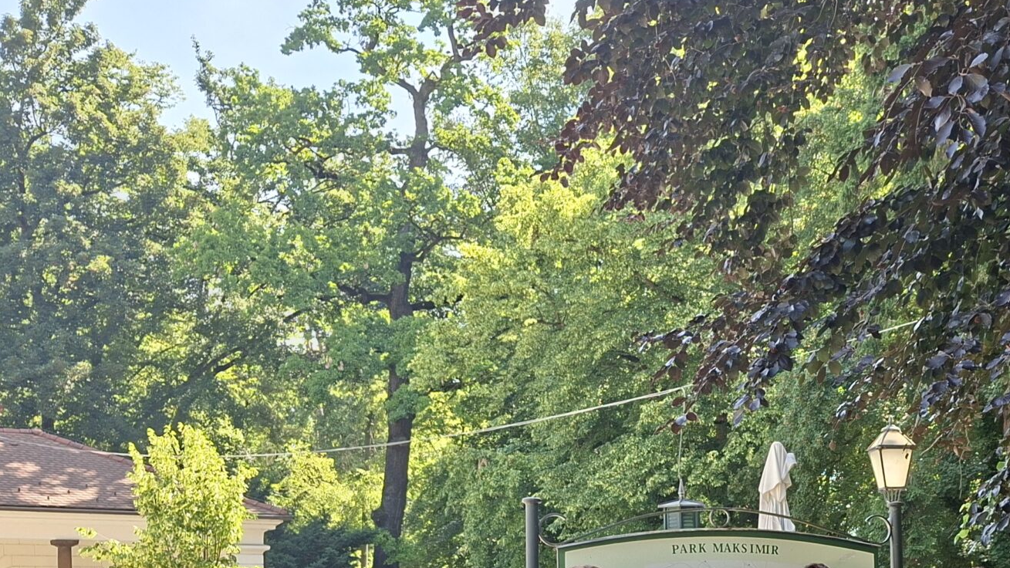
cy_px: 620
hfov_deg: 40.3
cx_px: 814
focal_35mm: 49
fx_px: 1312
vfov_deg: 23.0
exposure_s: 1/244
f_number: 1.8
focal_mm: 5.54
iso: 50
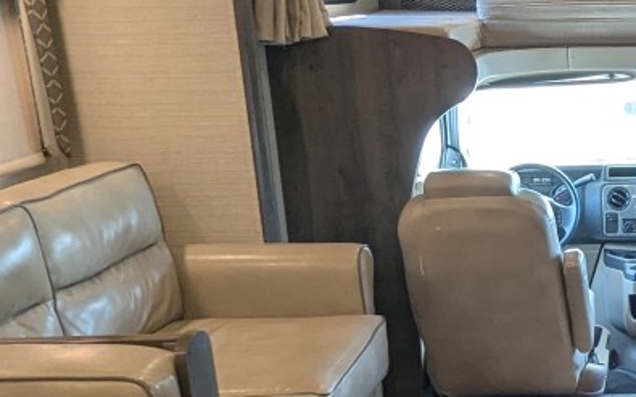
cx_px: 674
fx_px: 1040
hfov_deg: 30.9
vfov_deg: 21.5
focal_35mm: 60
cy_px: 276
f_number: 2.2
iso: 103
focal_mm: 2.35
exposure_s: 1/34.7
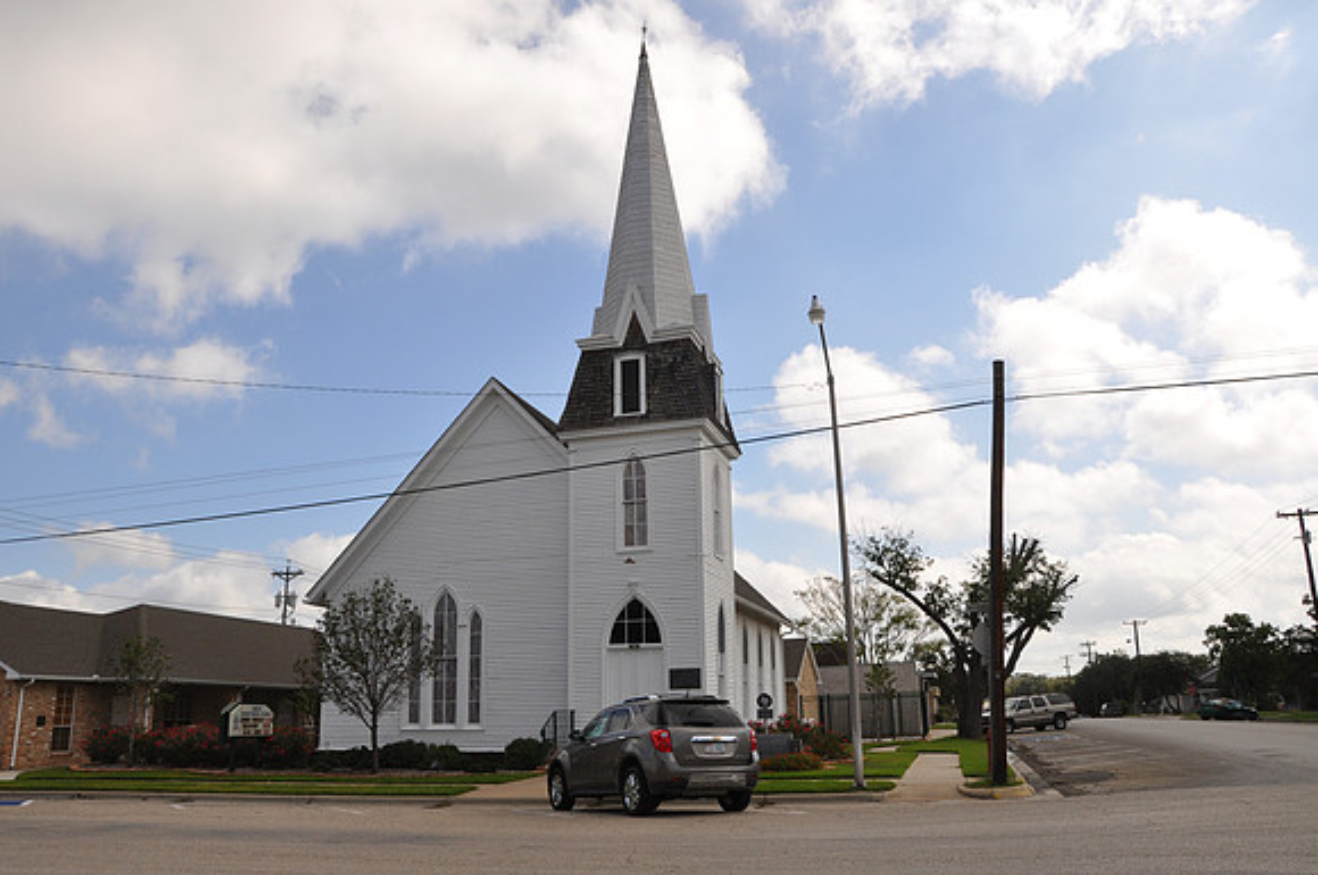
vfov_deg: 47.8
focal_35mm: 27
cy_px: 438
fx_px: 987
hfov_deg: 67.5
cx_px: 659
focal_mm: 18
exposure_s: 1/320
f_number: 9
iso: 200
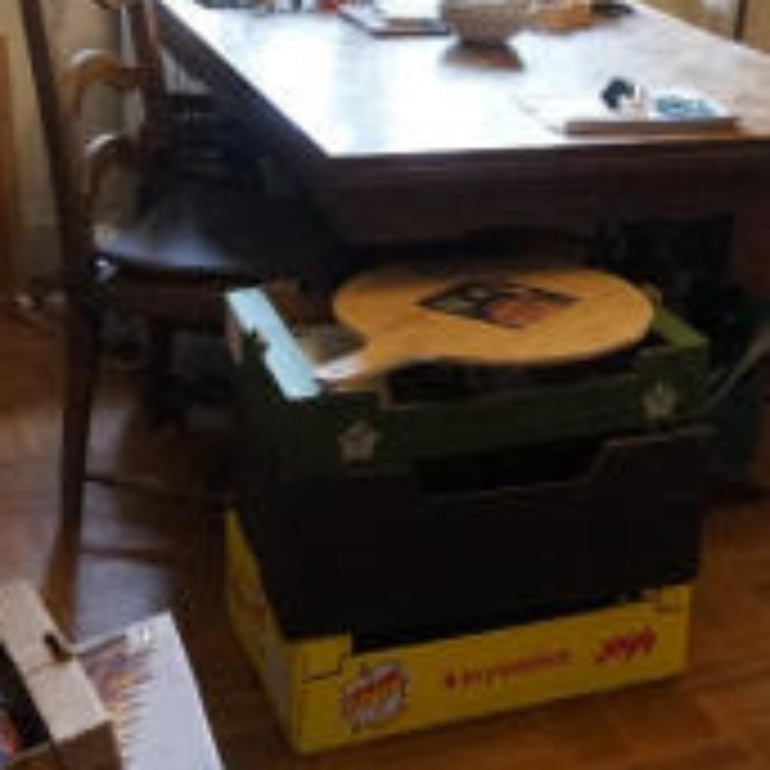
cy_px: 295
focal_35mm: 64
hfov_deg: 26.0
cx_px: 689
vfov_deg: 26.8
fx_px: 1611
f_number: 3.5
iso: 1600
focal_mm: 18
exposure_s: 1/160
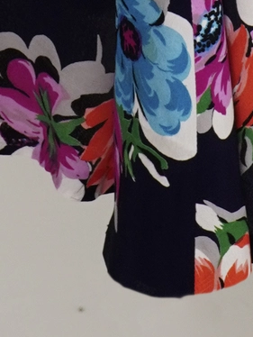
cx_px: 166
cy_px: -887
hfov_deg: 4.2
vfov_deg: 5.1
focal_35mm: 355
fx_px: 3456
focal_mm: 32
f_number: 8
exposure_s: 1/20
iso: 320
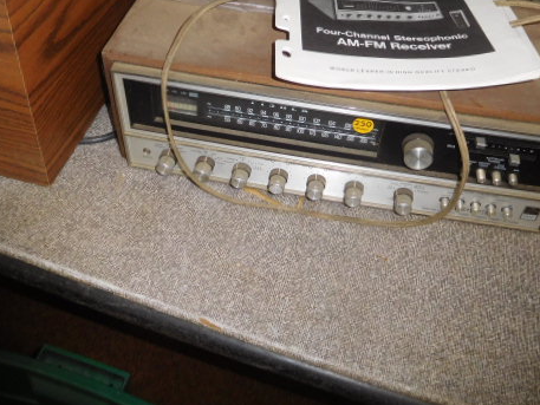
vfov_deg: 40.1
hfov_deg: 52.6
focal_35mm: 35
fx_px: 546
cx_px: 275
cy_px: 129
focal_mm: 4.5
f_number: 3.4
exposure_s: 1/30
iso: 200
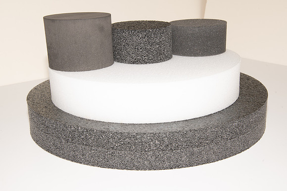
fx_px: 415
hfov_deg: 38.2
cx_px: 144
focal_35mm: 52
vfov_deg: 26.0
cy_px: 96
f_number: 16
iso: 64
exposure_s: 1/60
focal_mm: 52
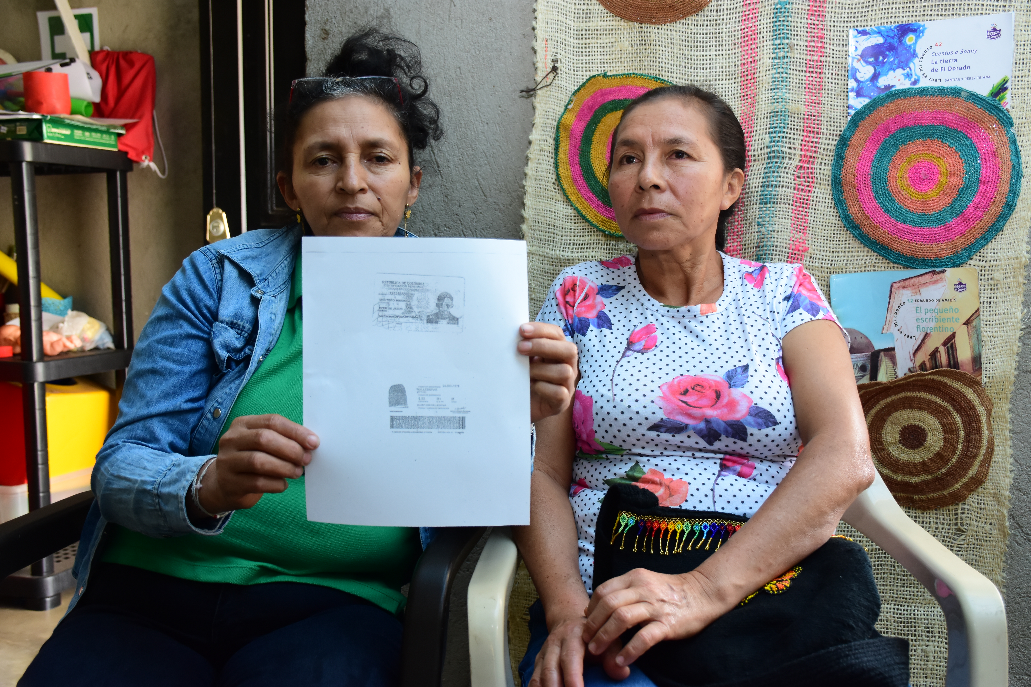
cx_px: 516
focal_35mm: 39
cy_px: 344
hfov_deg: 49.6
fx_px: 1117
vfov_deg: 34.2
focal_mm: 26
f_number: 4
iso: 800
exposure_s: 1/80
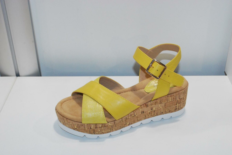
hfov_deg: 38.8
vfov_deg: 26.5
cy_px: 78
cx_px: 116
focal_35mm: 51
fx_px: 329
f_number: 11
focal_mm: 34
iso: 1600
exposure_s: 1/200
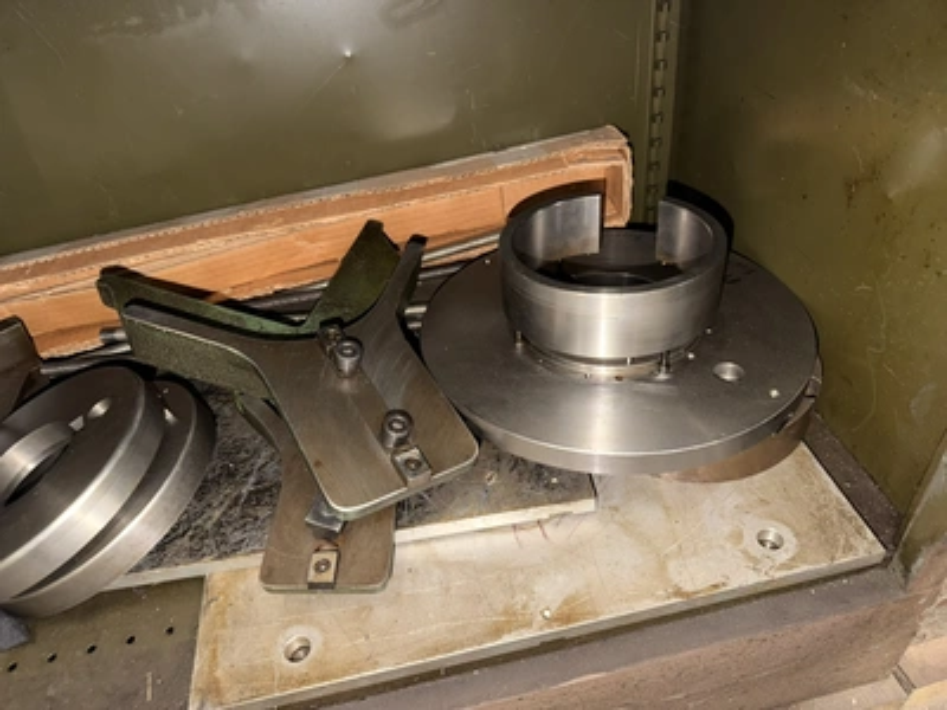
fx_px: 657
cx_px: 474
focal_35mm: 24
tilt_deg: -40.0
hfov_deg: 71.6
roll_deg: +7.7
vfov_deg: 56.8
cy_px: 355
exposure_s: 1/7
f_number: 1.78
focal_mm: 6.76
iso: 100
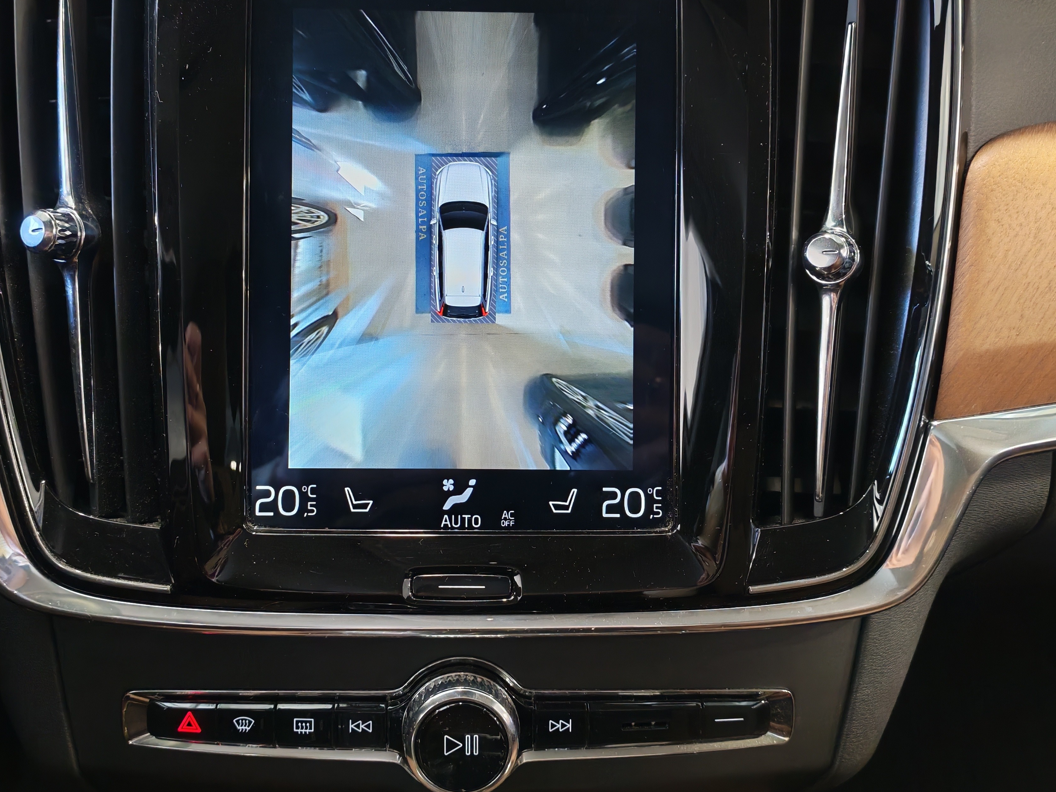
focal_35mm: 38
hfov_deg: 48.8
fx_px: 1159
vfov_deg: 37.7
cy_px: 340
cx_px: 459
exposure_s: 1/50
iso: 1250
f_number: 1.9
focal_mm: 6.12
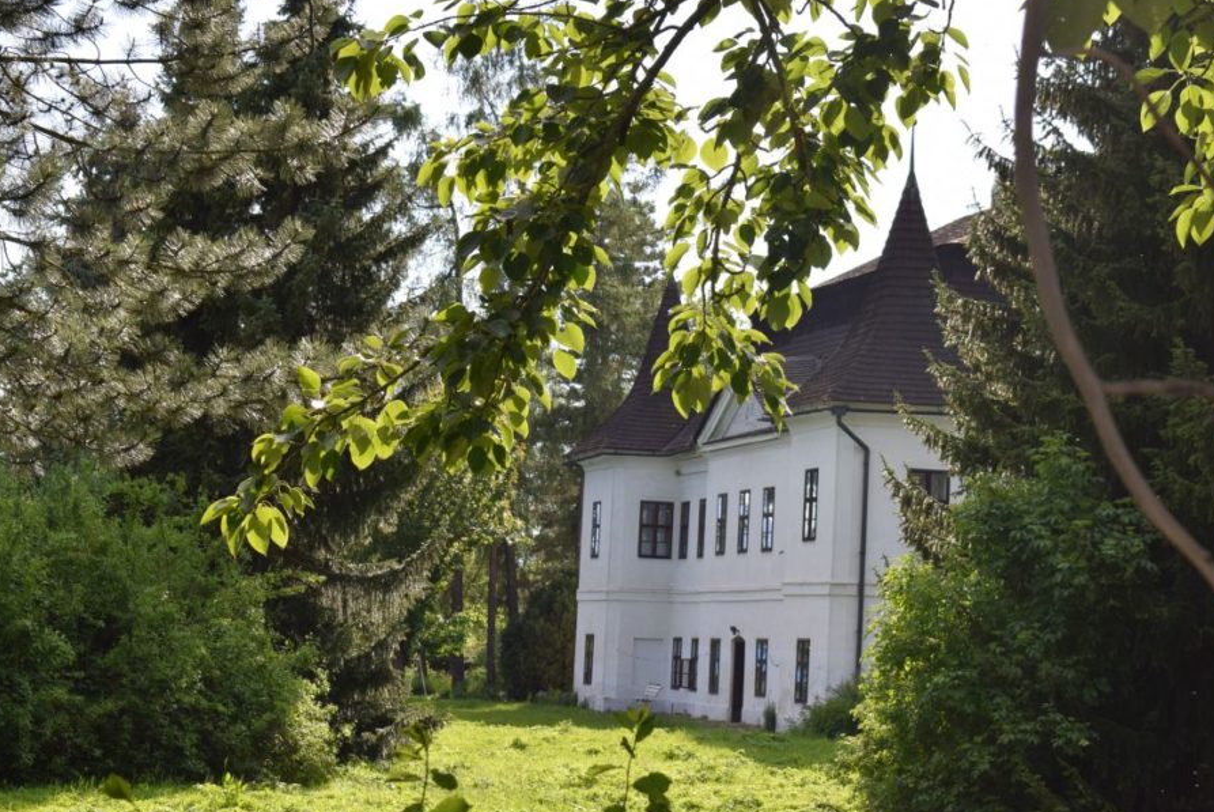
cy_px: 447
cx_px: 646
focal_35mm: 95
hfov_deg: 21.5
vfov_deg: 14.5
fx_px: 3192
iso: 280
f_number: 8
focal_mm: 55
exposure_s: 1/250
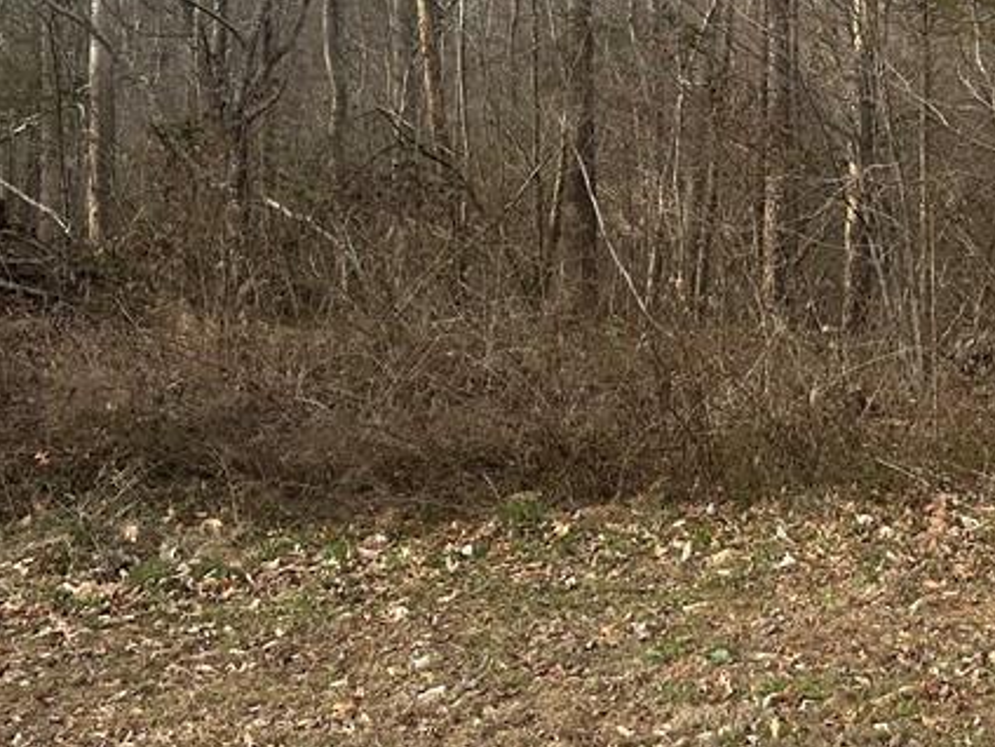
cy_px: 89
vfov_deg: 24.6
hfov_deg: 31.0
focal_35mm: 58
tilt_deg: +0.9
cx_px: 974
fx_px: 1667
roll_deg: +0.2
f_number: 1.78
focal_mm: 6.86
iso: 80
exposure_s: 1/1198
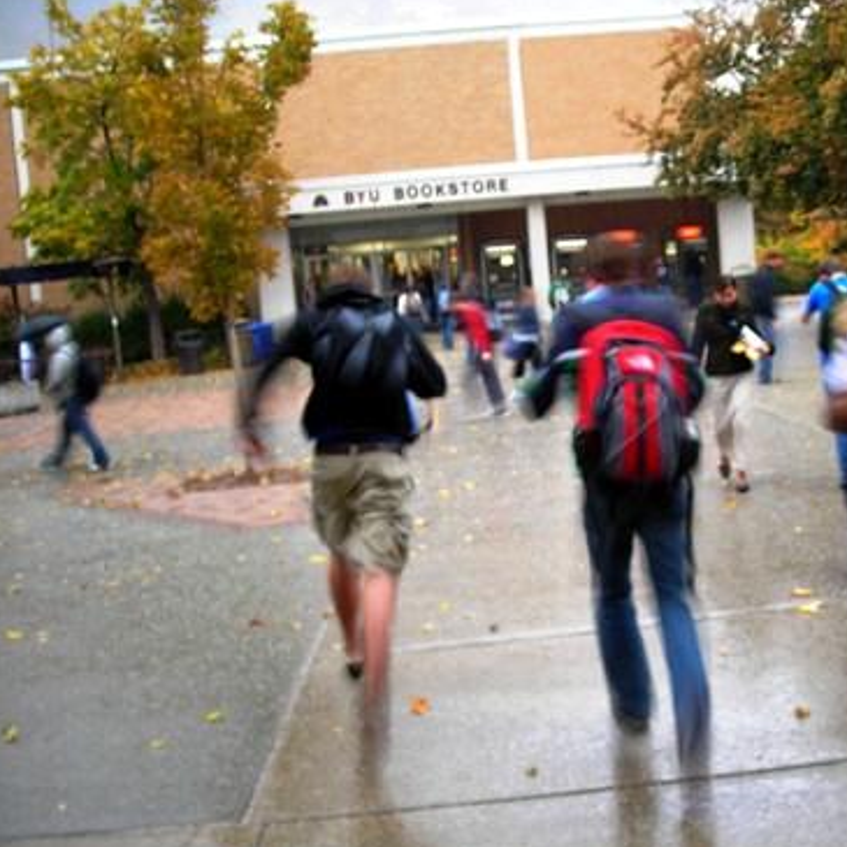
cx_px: 573
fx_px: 1273
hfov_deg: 36.4
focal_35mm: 46
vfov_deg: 36.8
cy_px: 424
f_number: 3.2
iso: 50
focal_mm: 6.3
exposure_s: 1/8.6
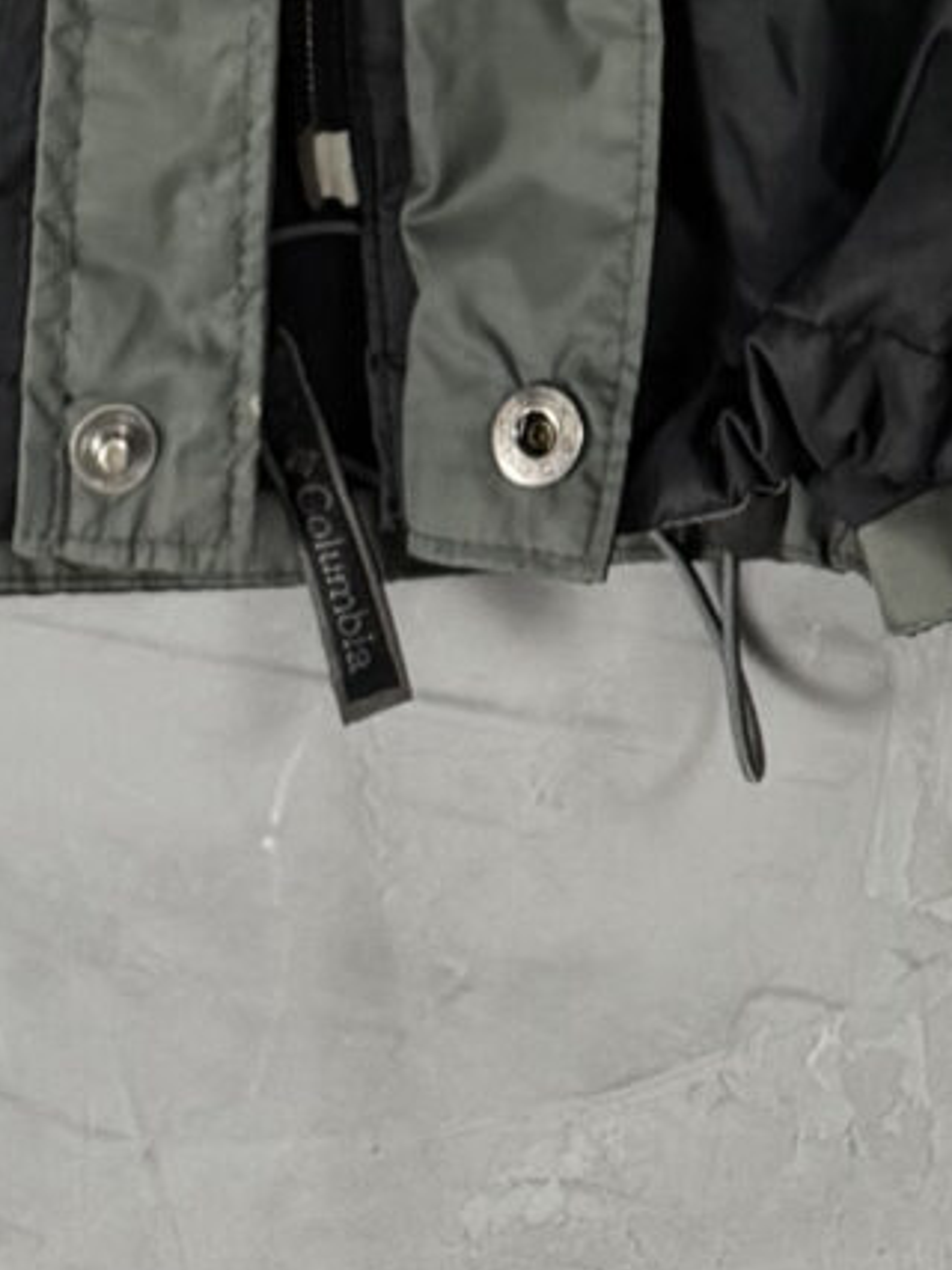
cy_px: -2216
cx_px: 440
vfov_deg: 10.7
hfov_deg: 10.3
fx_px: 5283
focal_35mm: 144
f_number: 1.78
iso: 200
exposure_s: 1/60
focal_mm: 6.76
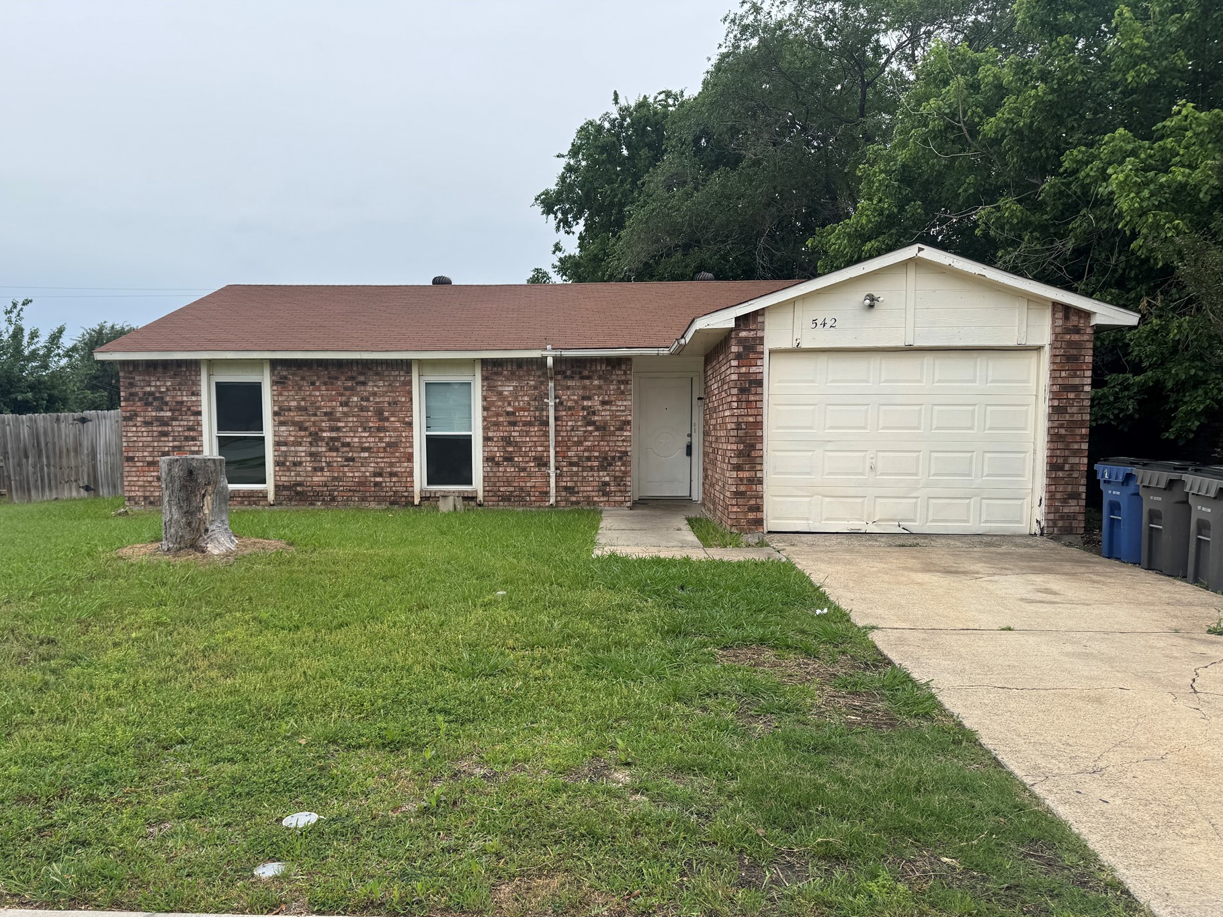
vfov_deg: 51.2
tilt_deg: -5.3
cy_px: 514
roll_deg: +0.5
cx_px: 552
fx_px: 954
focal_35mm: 27
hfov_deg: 65.2
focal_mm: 6.76
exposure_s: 1/1721
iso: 80
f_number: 1.78
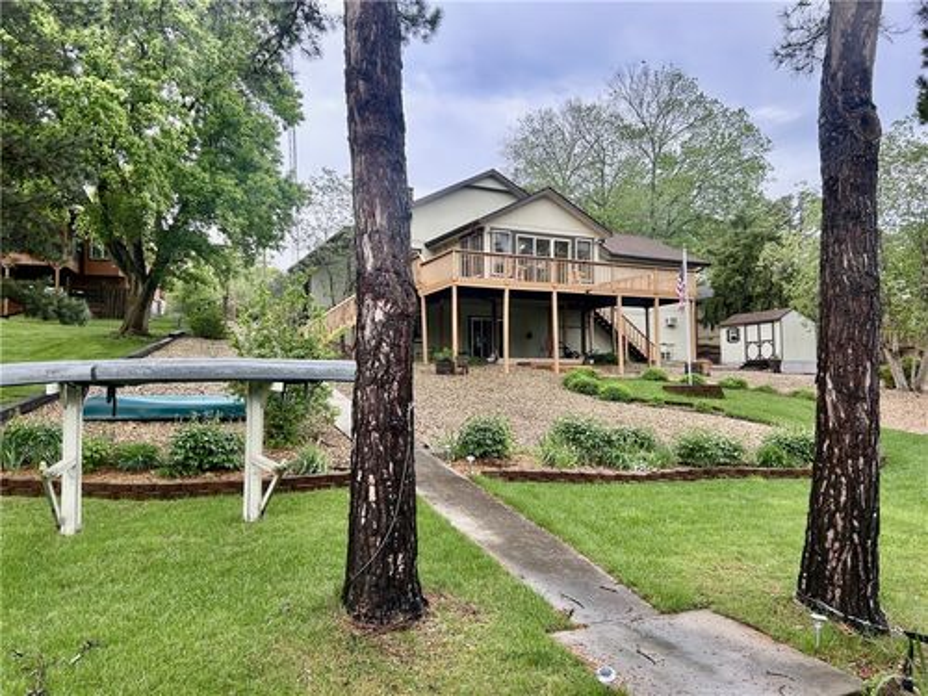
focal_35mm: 26
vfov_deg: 53.1
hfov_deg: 67.3
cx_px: 464
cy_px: 348
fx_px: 697
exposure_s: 1/269
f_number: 1.5
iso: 50
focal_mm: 5.7
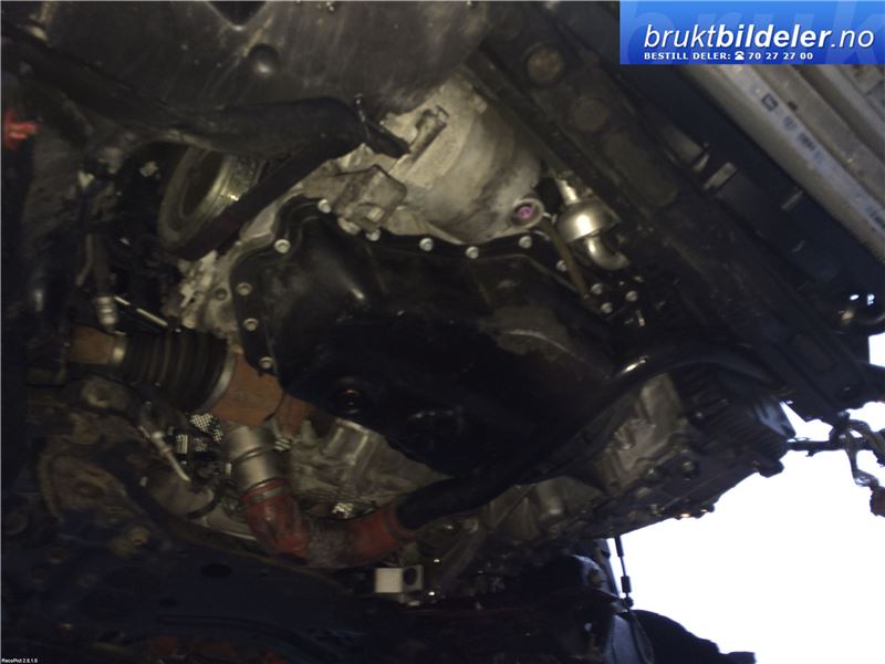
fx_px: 741
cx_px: 442
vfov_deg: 48.2
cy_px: 332
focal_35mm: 29
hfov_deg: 61.7
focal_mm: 4.15
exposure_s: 1/16
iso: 64
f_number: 2.2
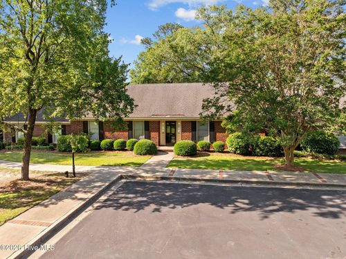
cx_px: 173
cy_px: 130
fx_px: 240
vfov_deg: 56.7
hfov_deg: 71.6
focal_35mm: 24
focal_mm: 12.29
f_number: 2.8
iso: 140
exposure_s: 1/1000
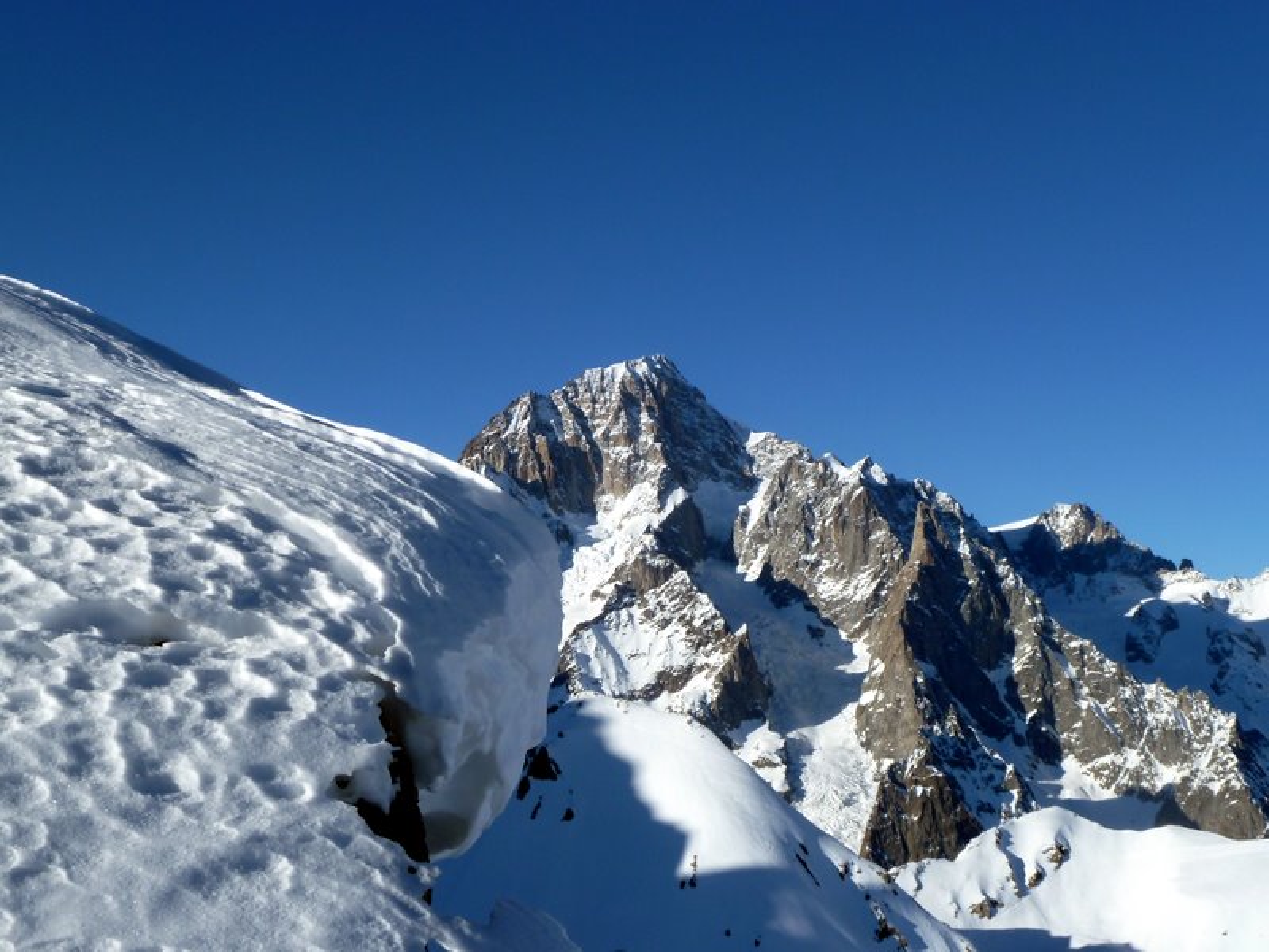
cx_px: 634
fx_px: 1906
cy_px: 476
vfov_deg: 28.0
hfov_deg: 36.8
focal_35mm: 52
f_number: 5.6
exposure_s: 1/500
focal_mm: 8.5
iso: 80
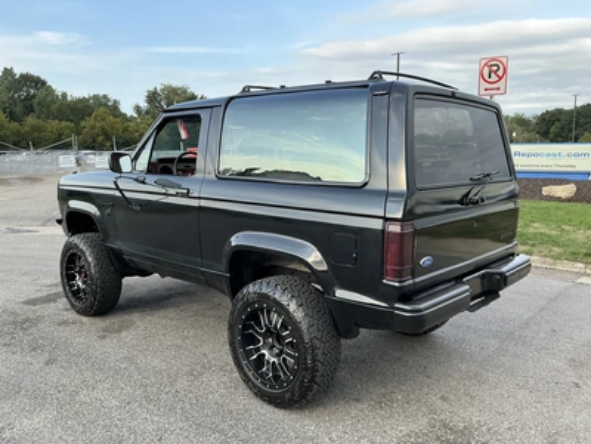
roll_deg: +0.0
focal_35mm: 28
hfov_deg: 63.4
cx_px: 296
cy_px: 222
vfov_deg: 49.7
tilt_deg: -9.0
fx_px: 478
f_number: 1.8
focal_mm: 3
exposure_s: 1/529
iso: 25
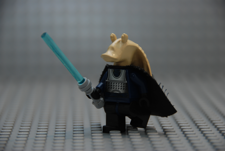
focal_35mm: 300
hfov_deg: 6.9
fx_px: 1877
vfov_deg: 4.6
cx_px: 112
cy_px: 76
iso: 200
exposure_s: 1/60
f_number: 5.6
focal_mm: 200
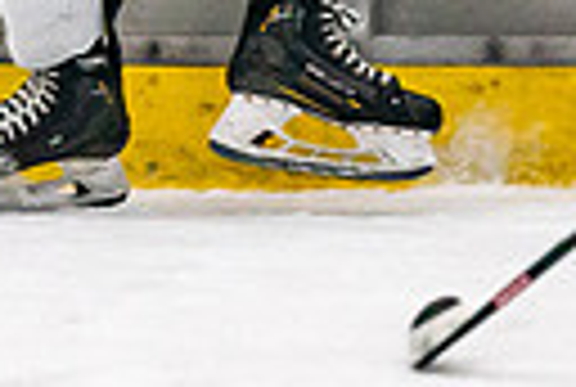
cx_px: -128
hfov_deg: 1.4
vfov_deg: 0.9
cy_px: -46
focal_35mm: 1490
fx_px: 23896
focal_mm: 200
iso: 3200
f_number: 2.8
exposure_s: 1/1250
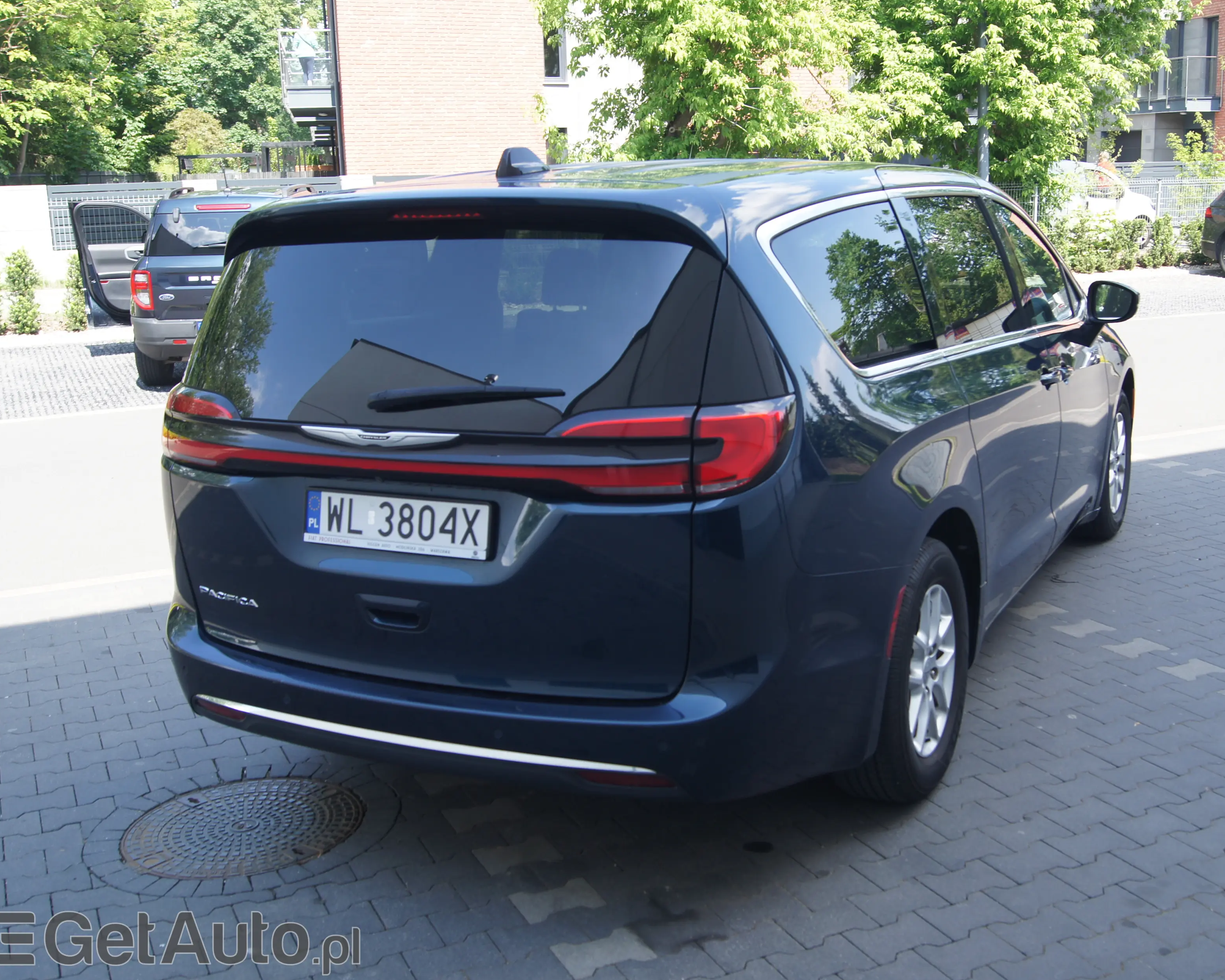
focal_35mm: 38
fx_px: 1378
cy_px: 481
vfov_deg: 39.2
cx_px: 728
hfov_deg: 47.7
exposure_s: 1/80
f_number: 5.6
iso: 100
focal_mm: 22
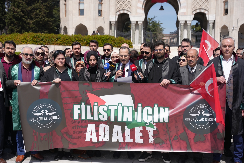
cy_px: 82
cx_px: 122
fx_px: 333
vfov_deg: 27.5
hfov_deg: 40.3
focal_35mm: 49
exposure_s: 1/1000
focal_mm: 49.1
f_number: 4.5
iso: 80
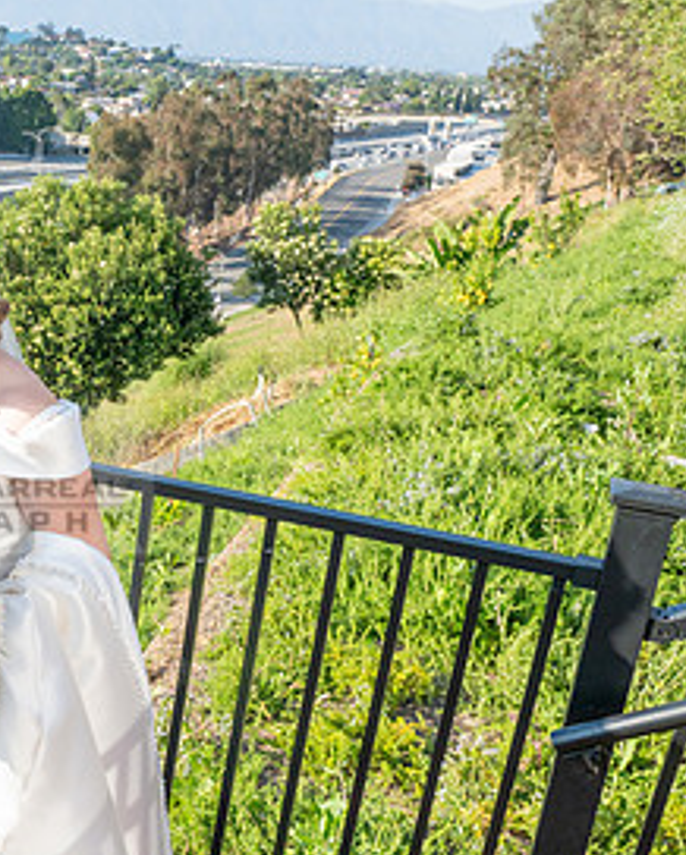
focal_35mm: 48
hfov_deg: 28.0
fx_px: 1217
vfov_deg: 38.7
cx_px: -113
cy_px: 479
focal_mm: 24
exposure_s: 1/500
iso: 250
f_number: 10
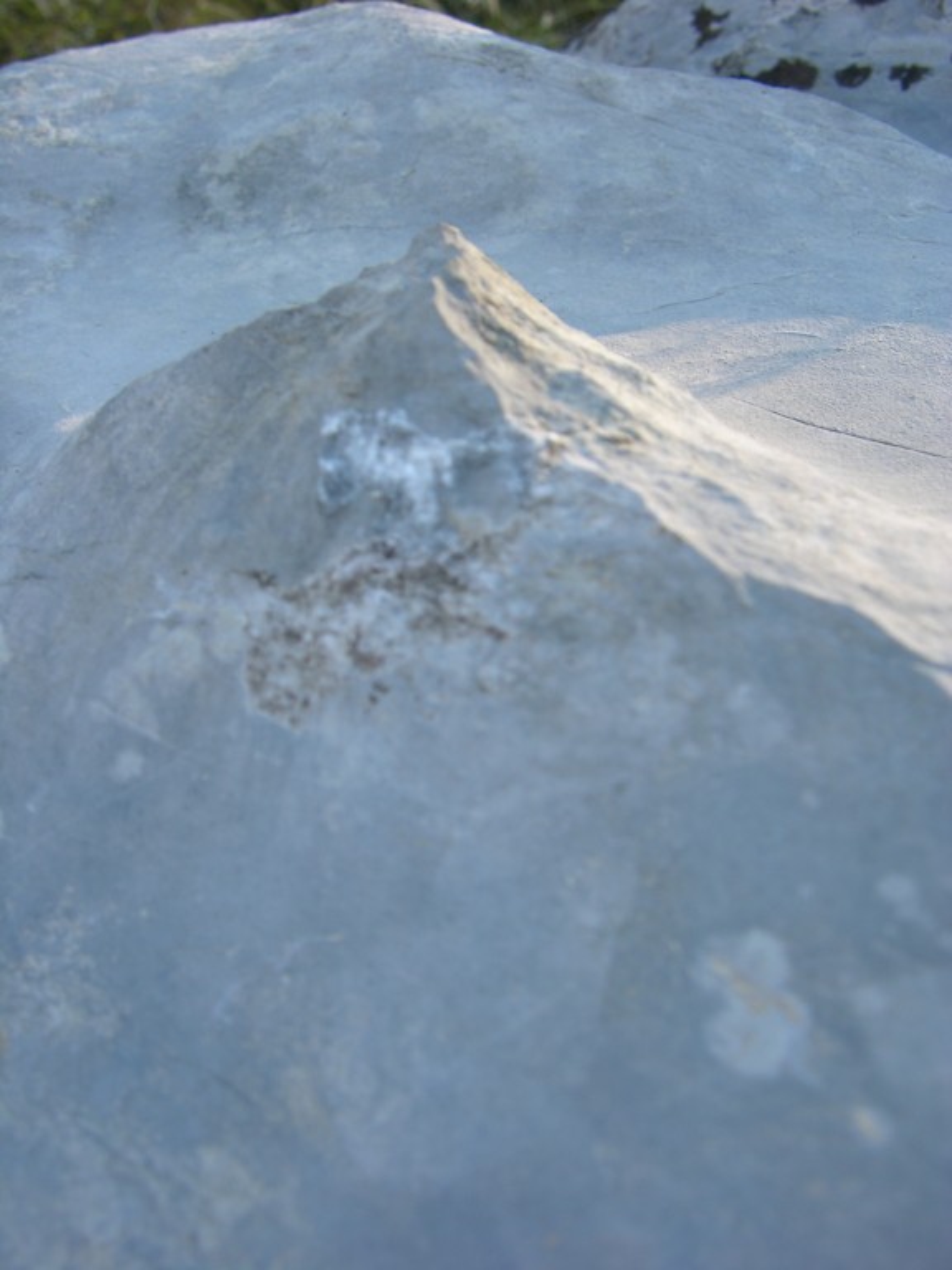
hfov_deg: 40.7
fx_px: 1283
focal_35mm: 35
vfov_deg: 52.6
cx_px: 476
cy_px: 635
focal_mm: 8.9
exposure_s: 1/48.3
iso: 50
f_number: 3.2
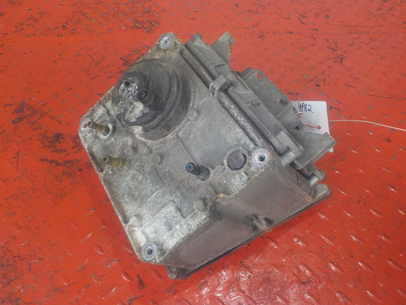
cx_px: 203
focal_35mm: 30
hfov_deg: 60.0
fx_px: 352
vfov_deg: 46.8
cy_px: 152
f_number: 3.3
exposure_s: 1/30
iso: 140
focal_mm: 4.1
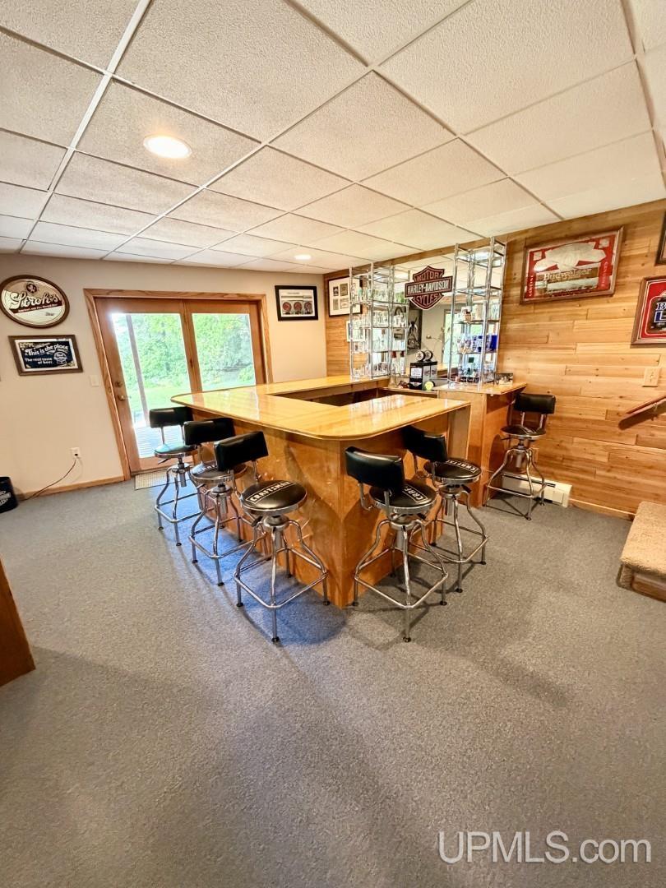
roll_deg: +1.1
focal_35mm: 14
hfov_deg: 85.7
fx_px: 359
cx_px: 333
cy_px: 444
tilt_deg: -16.1
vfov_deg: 102.1
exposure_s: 1/60
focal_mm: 2.22
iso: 640
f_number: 2.2
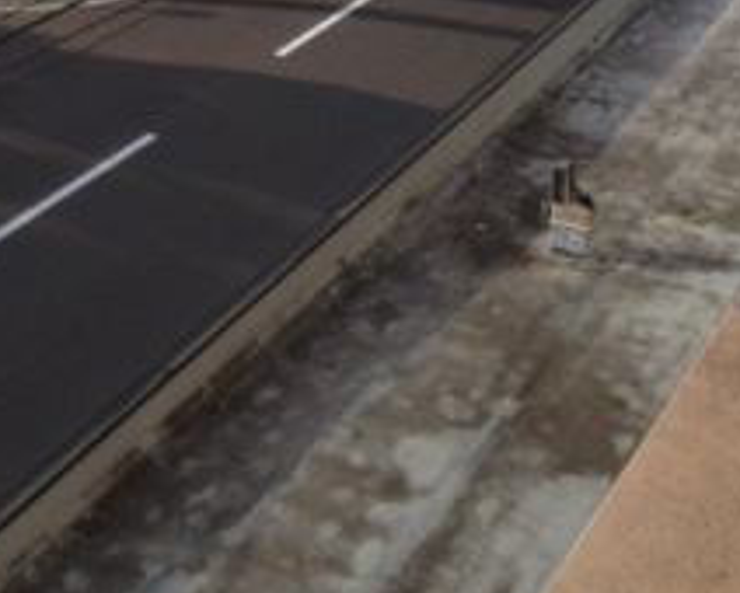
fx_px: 2258
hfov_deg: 18.1
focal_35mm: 103
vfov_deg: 13.8
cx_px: -21
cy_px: -366
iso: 64
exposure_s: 1/935
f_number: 2.4
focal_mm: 4.28
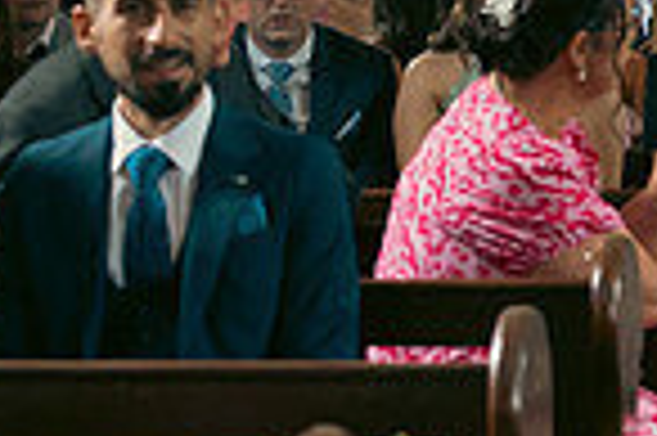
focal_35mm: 199
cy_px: 34
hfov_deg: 10.0
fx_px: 3628
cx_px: 1058
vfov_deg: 6.9
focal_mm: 50
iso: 1250
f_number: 3.5
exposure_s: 1/200
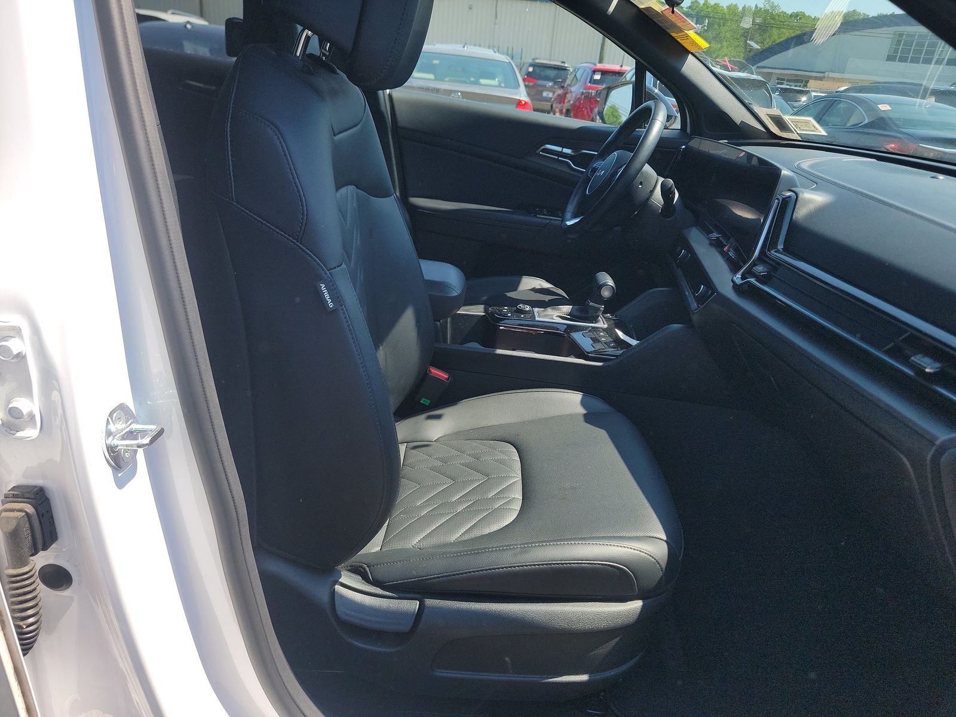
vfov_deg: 56.8
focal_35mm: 24
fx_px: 663
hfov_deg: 71.6
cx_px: 478
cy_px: 358
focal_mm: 6.7
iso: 50
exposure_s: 1/317
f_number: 1.8
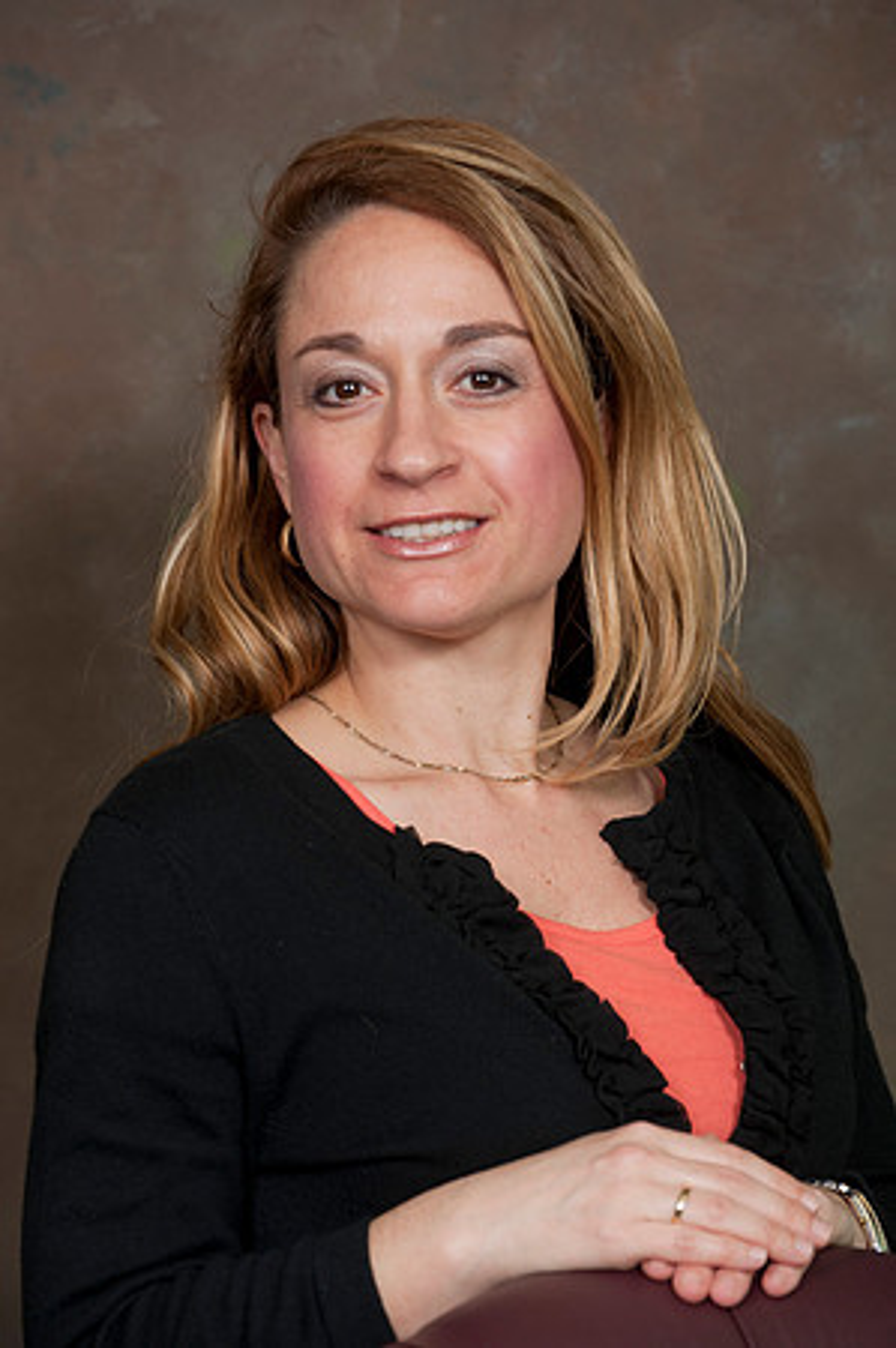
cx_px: 448
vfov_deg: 13.7
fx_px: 5613
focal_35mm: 150
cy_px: 674
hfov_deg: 9.1
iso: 320
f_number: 6.3
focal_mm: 150
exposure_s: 1/125
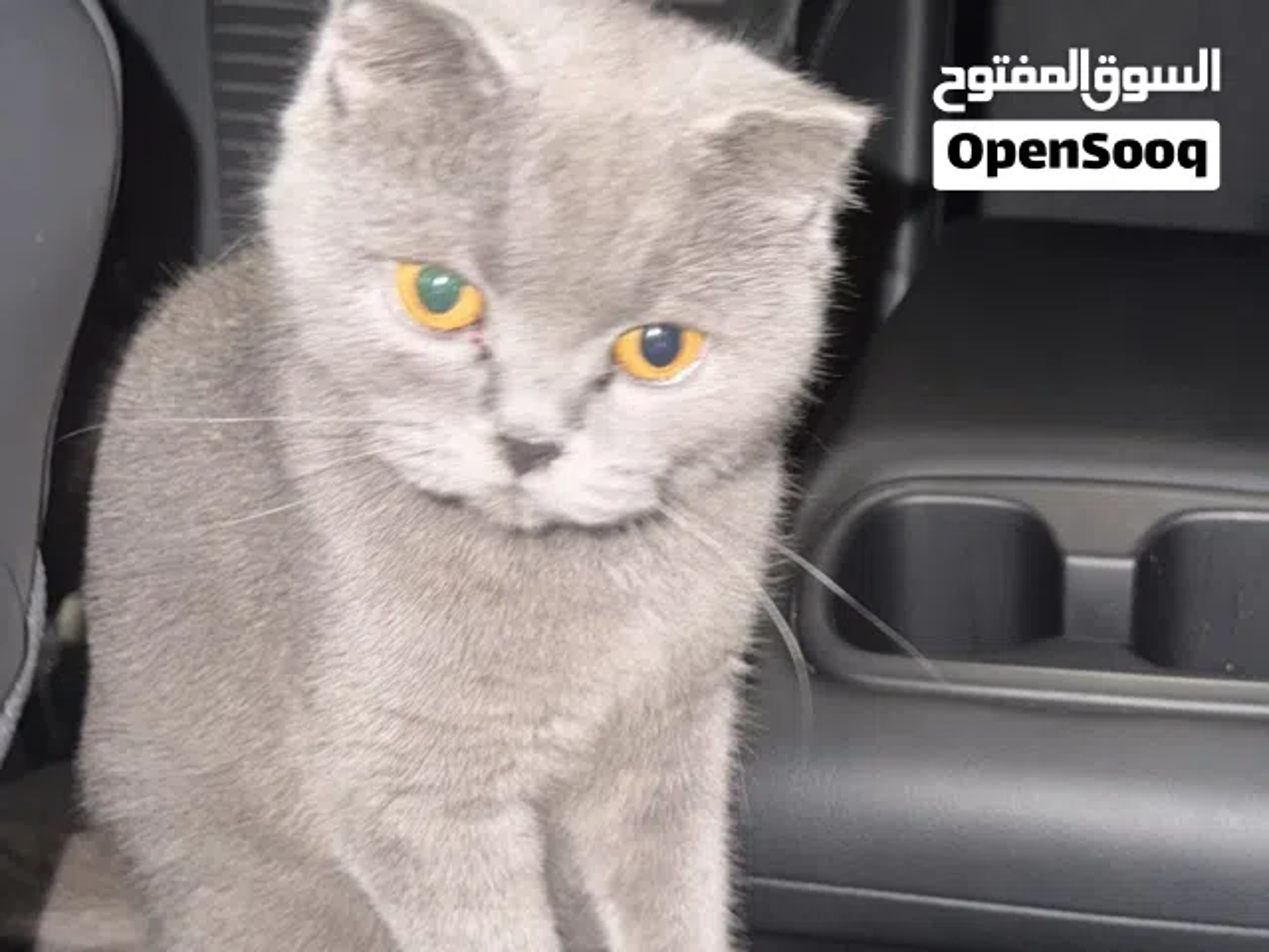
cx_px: 634
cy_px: 476
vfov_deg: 56.8
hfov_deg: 71.6
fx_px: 880
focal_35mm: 24
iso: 50
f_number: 1.78
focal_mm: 6.76
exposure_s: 1/4
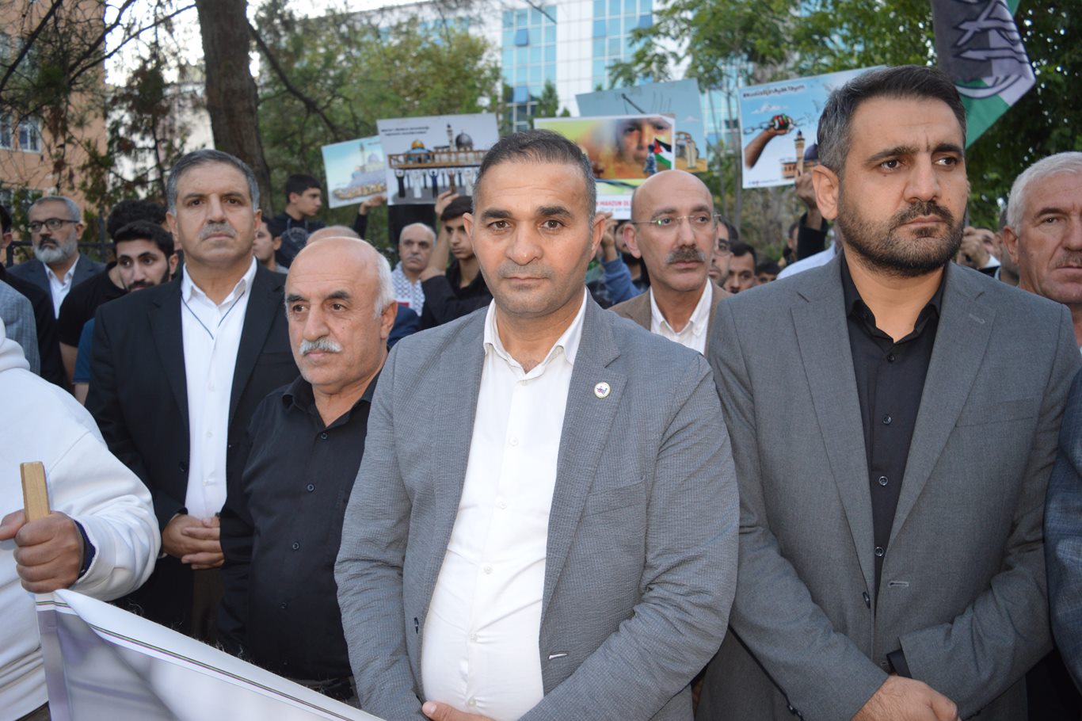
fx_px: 811
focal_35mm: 27
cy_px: 360
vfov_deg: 47.9
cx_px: 541
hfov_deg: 67.4
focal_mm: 18
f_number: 4
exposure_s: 1/60
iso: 400
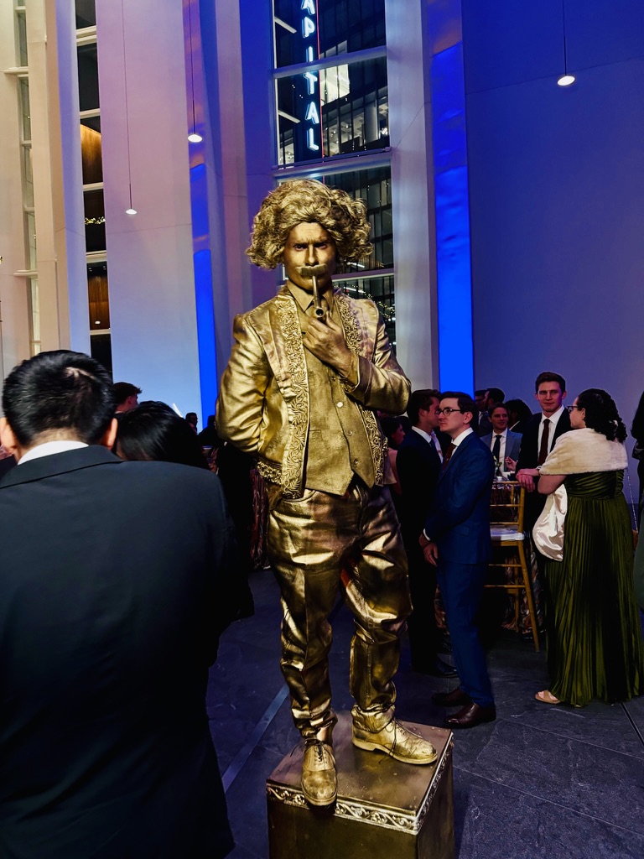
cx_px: 322
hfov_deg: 56.8
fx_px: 595
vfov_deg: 71.6
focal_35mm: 24
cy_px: 430
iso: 640
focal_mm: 6.76
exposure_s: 1/40
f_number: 1.78
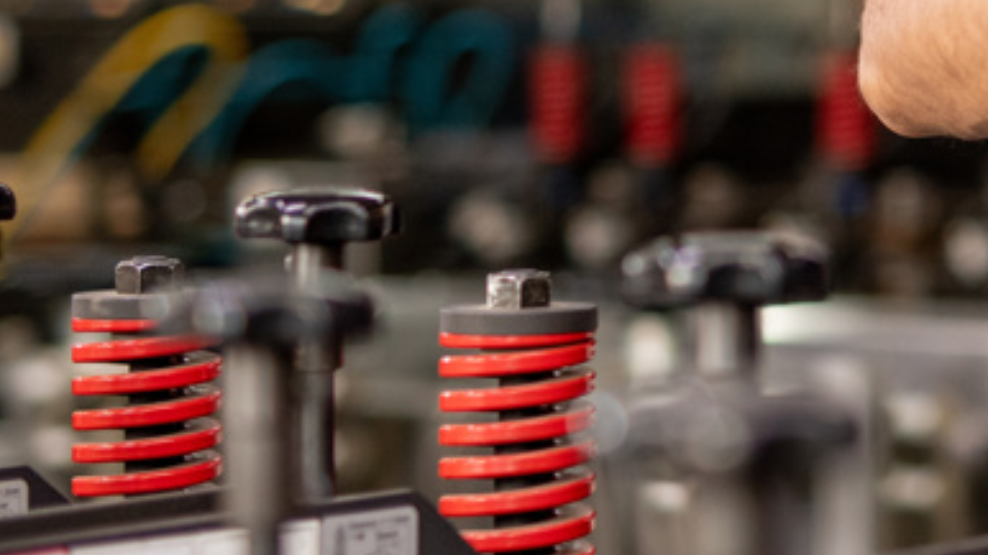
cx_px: 1551
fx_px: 4977
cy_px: -224
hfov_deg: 10.9
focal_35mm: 190
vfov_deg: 6.3
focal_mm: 50
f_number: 2.2
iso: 500
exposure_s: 1/160
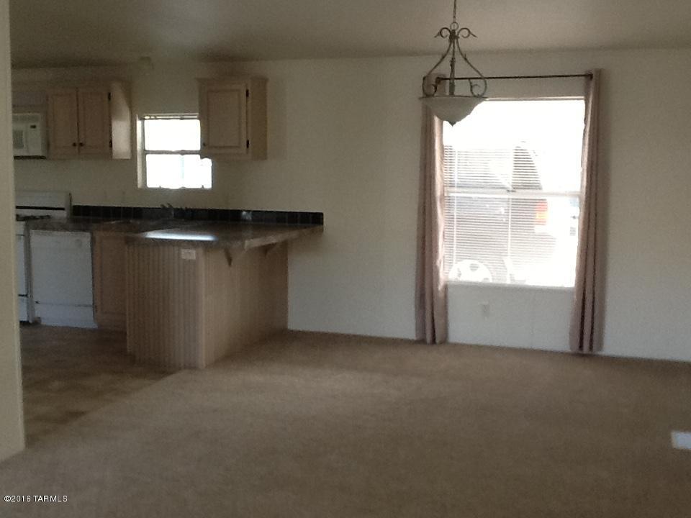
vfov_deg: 32.9
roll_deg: +0.4
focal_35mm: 44
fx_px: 878
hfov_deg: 42.9
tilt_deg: -8.6
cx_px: 346
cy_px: 259
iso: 80
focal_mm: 2.03
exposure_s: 1/30
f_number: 2.4
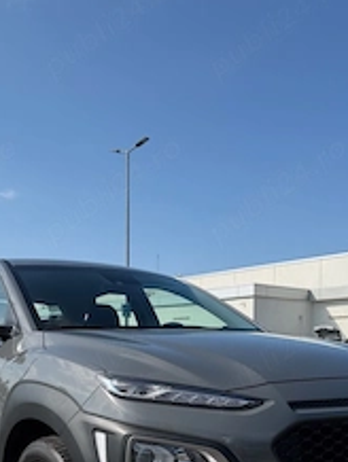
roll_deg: -0.8
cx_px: 155
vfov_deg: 40.8
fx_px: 589
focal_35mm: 44
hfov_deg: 32.9
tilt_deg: -2.7
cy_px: 381
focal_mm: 6.76
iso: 80
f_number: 1.78
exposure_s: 1/4673
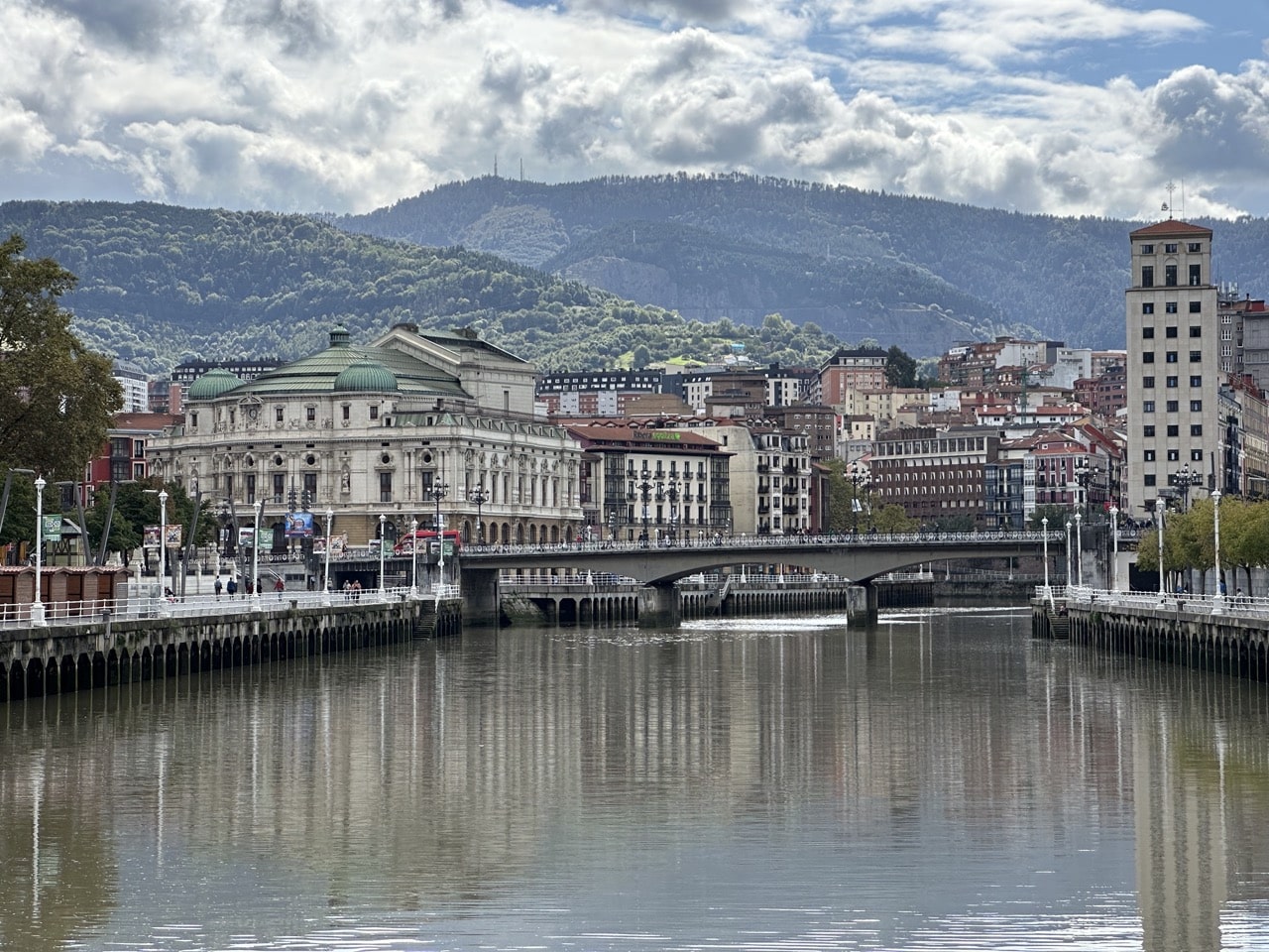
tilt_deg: +2.7
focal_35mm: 77
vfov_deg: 19.1
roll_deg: +0.5
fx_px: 2823
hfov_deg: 25.3
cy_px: 476
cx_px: 634
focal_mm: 9
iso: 32
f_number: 2.8
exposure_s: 1/708
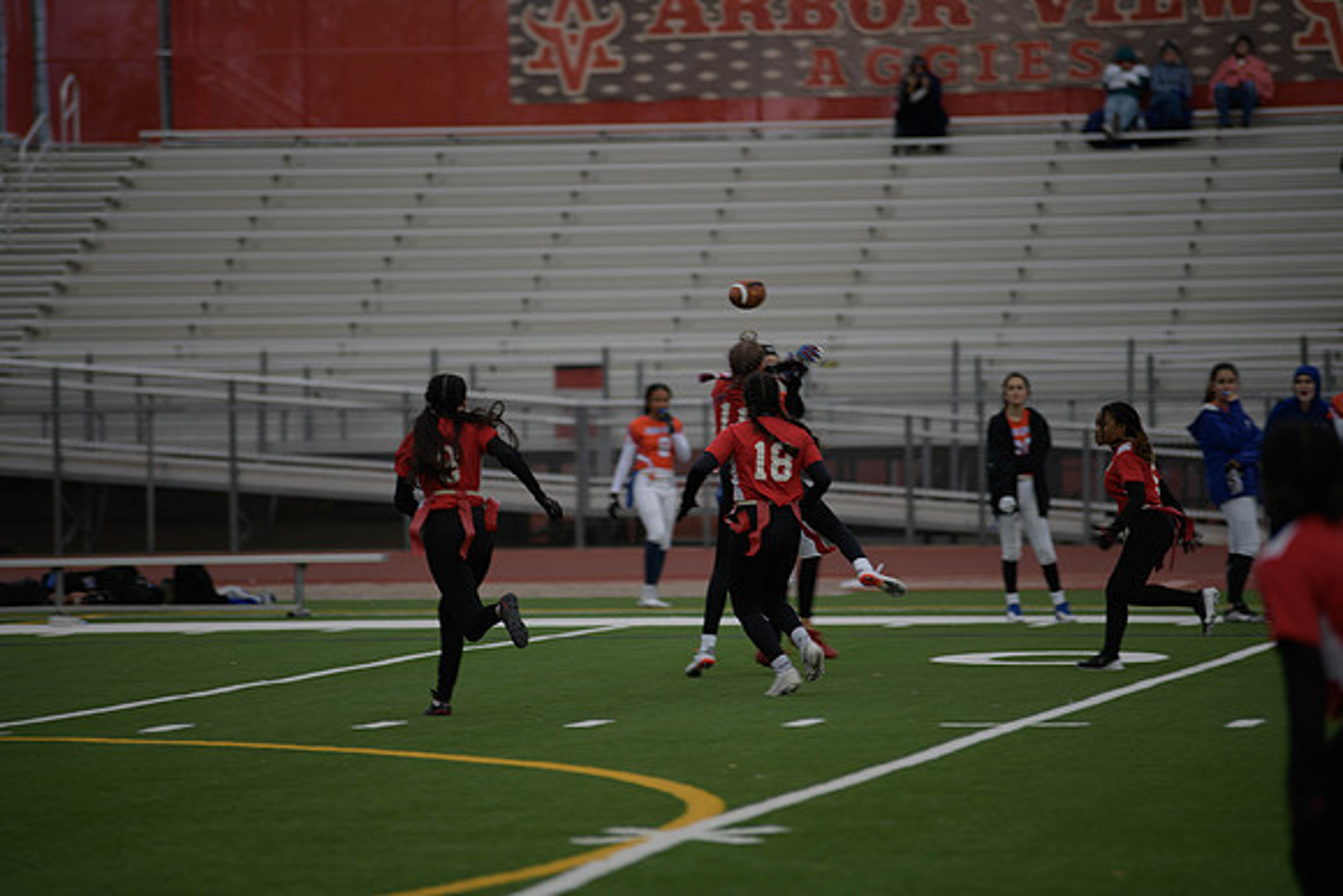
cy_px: 448
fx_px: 7463
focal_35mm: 200
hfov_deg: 10.3
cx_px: 672
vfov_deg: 6.9
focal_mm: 200
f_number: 2.8
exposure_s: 1/200
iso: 64
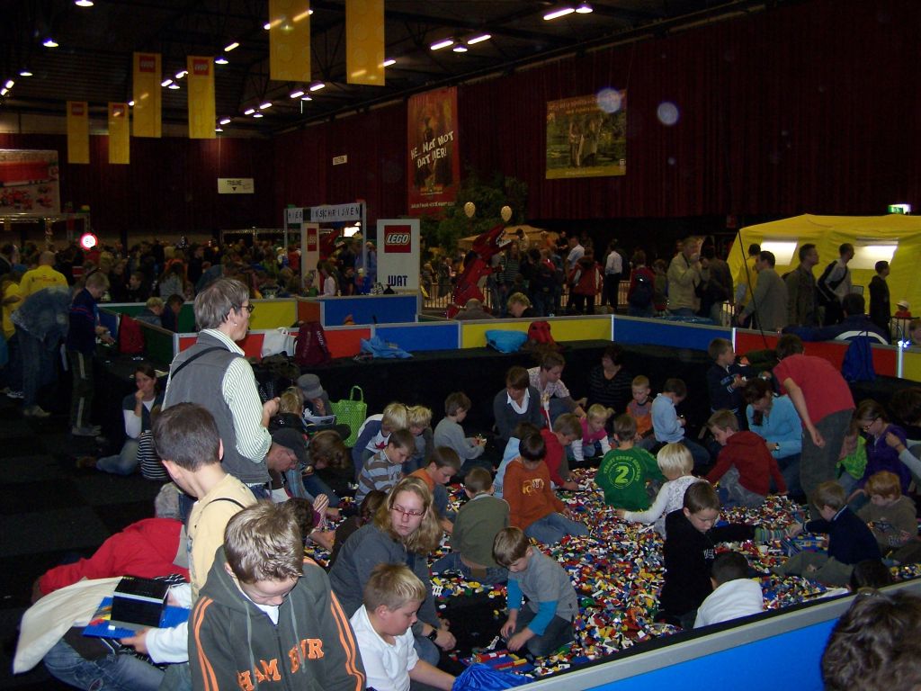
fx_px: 1011
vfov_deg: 37.7
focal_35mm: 38
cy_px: 346
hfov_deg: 49.0
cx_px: 460
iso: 140
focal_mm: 6.3
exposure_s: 1/45
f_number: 2.8
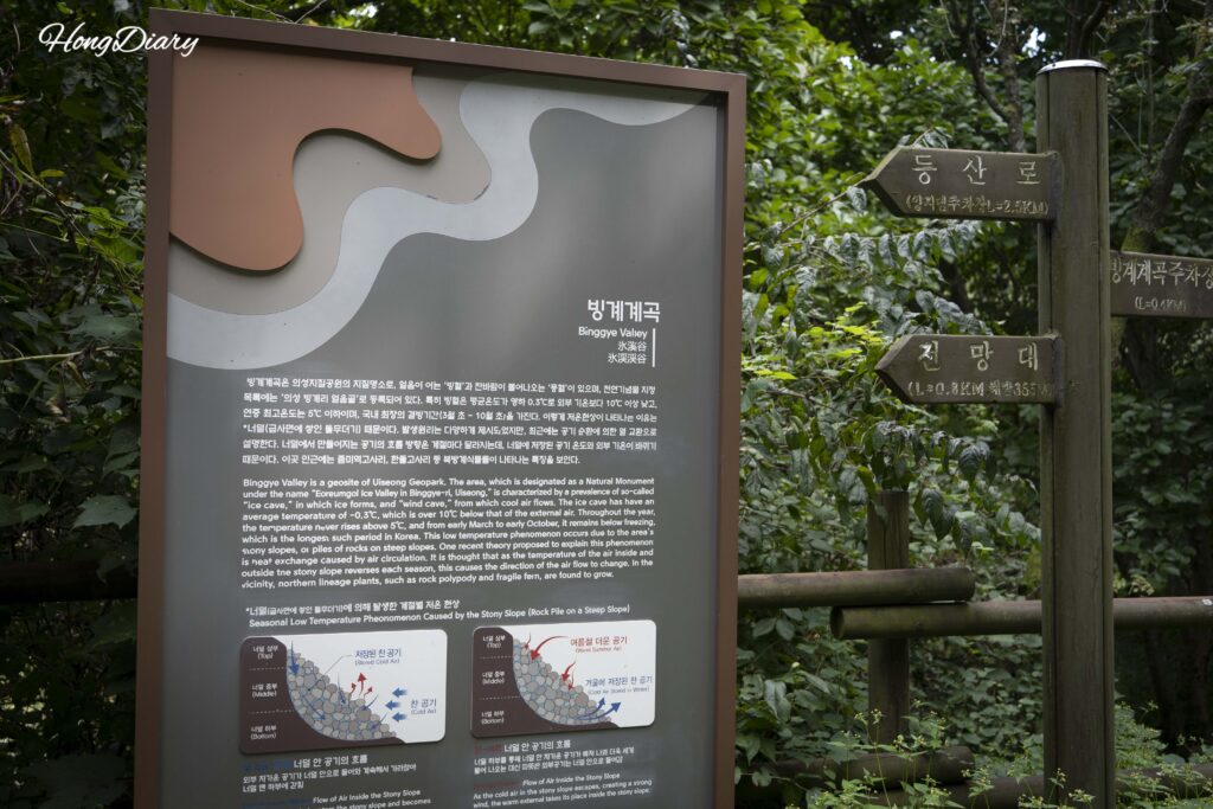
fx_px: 1213
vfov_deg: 36.9
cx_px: 606
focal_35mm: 36
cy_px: 404
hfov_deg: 53.1
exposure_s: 1/160
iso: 320
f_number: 5
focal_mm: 36
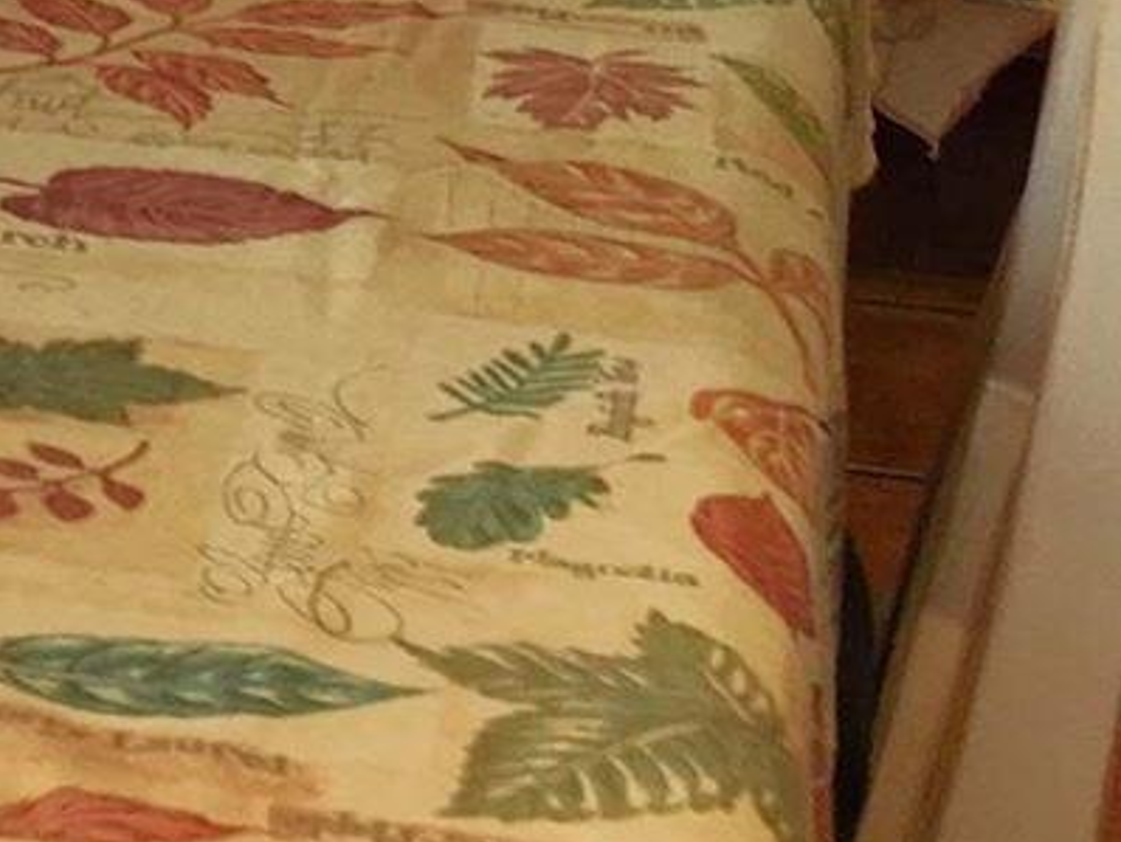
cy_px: -1784
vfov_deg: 7.1
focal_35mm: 185
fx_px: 5995
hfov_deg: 9.3
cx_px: -1718
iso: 230
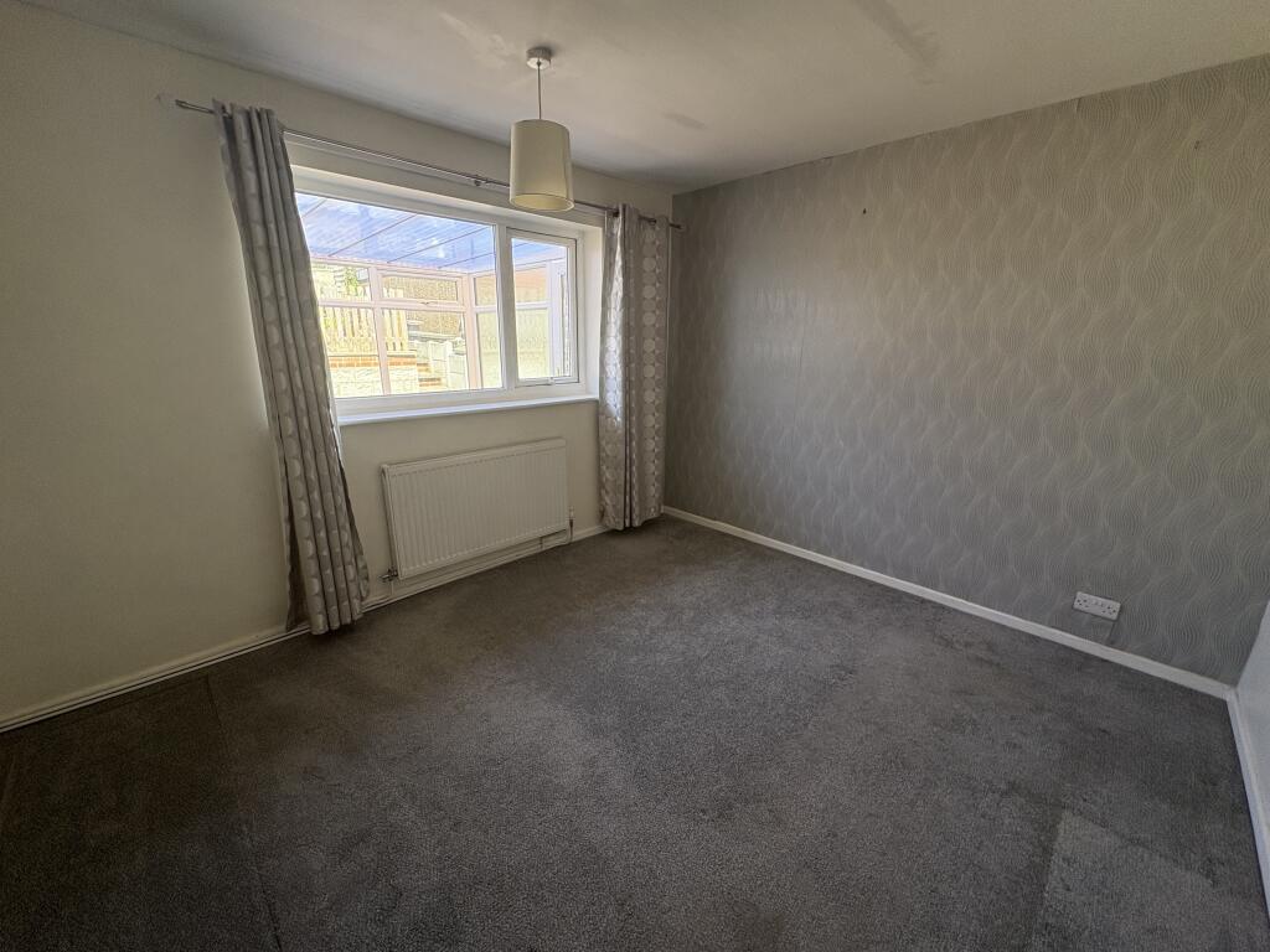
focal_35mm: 14
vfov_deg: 85.7
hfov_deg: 102.1
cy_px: 476
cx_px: 635
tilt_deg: -14.7
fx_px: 514
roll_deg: +0.0
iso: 125
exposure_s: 1/113
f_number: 2.2
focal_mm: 2.22
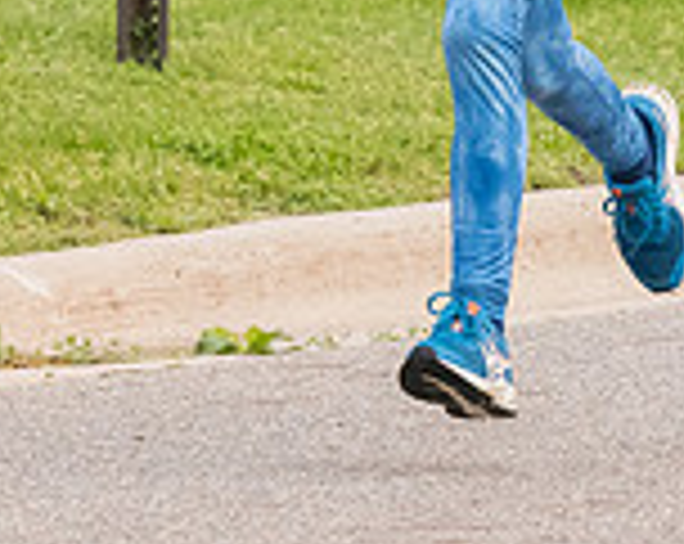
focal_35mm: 724
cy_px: -211
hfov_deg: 2.7
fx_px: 14628
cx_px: 441
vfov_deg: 2.1
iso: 3200
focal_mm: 135
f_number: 7.1
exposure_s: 1/1250
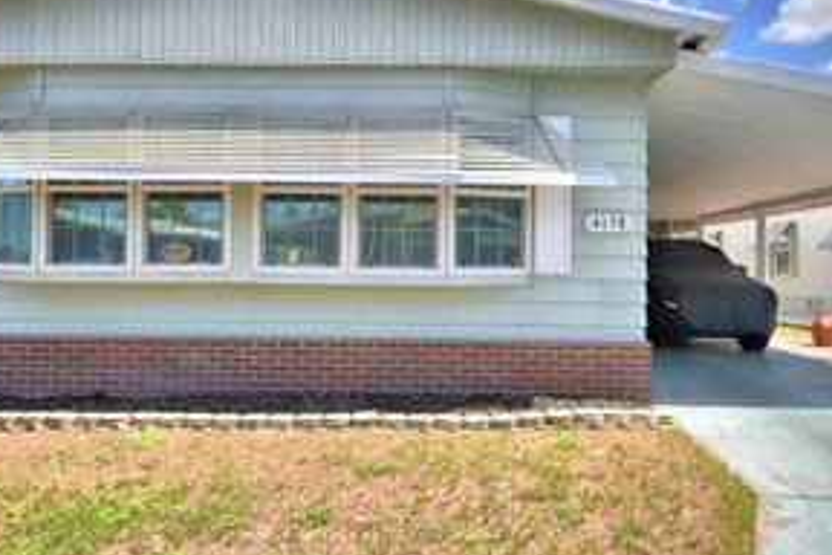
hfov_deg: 69.3
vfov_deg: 49.5
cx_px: 448
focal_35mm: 26
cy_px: 250
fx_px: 601
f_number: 4.5
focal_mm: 10
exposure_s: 1/1250
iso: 100
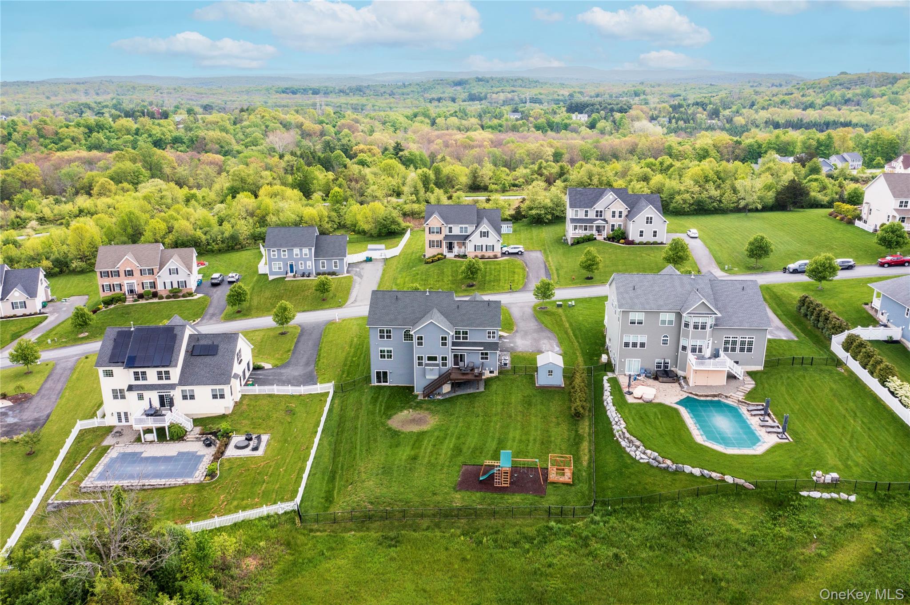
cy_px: 302
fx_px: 707
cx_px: 455
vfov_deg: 46.4
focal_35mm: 28
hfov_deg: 65.5
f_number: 5
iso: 100
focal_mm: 10.26
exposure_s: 1/240
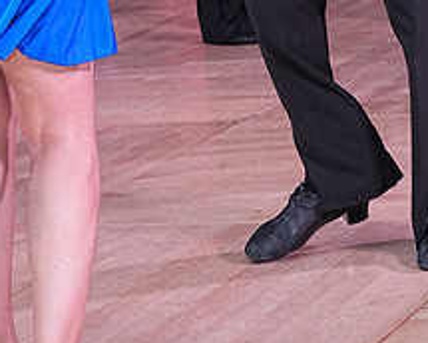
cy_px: -156
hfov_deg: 11.5
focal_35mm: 167
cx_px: 152
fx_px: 2115
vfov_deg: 9.0
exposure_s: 1/320
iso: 2500
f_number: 6.3
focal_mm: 44
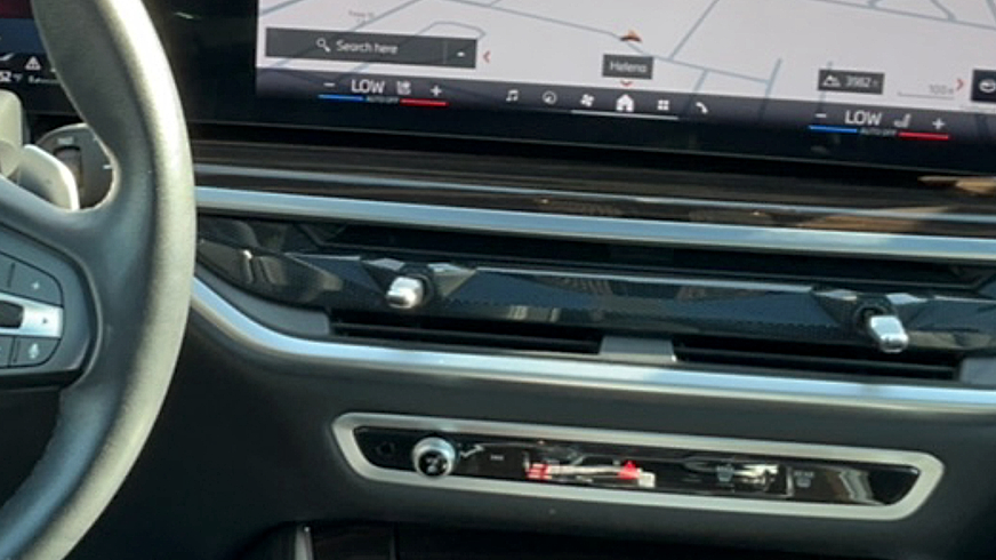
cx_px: 247
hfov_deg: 28.9
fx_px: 1901
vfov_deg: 16.7
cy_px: 216
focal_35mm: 72
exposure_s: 1/60
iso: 20
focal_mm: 3
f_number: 1.8
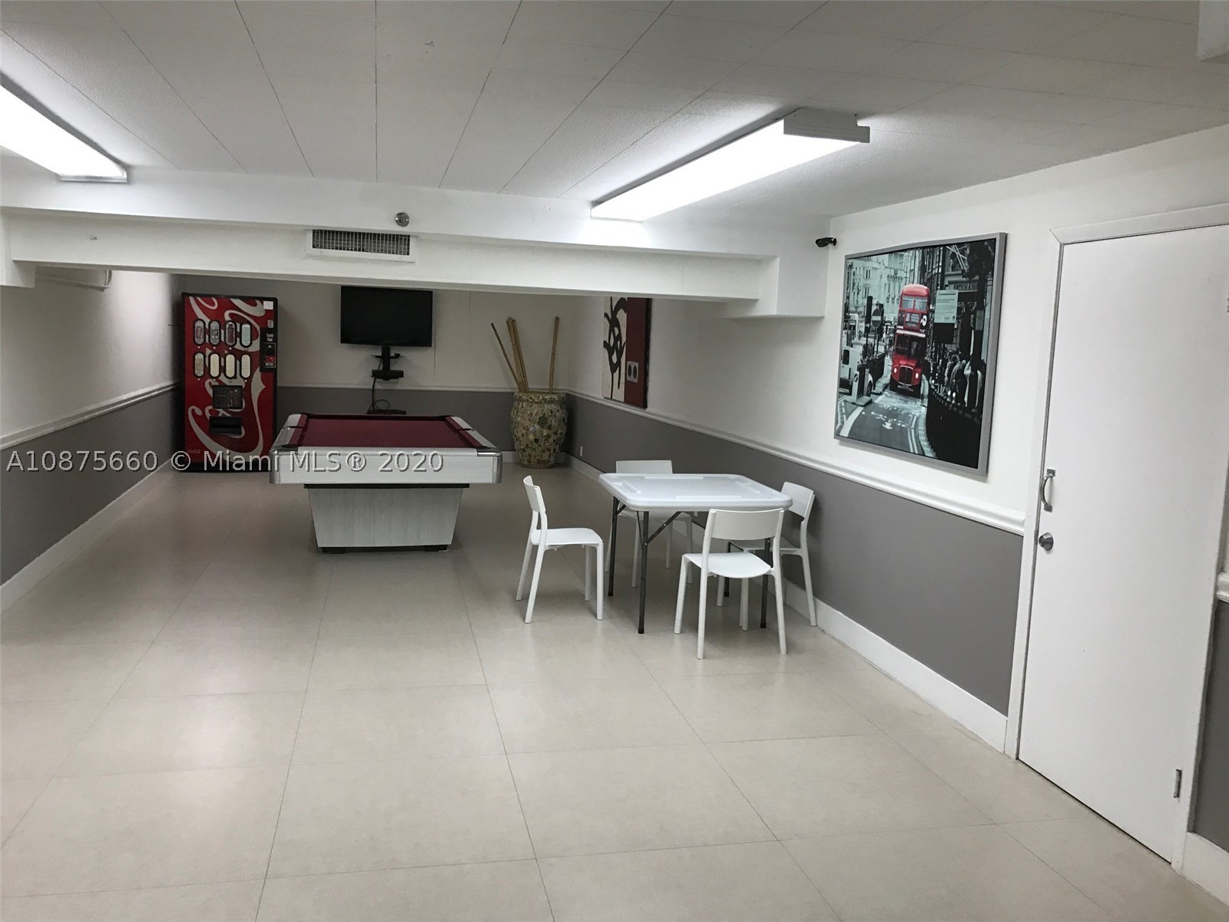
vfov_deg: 49.7
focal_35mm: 28
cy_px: 461
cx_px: 614
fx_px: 994
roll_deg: -2.0
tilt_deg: -6.0
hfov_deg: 63.4
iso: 25
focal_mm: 3.99
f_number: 1.8
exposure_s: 1/30
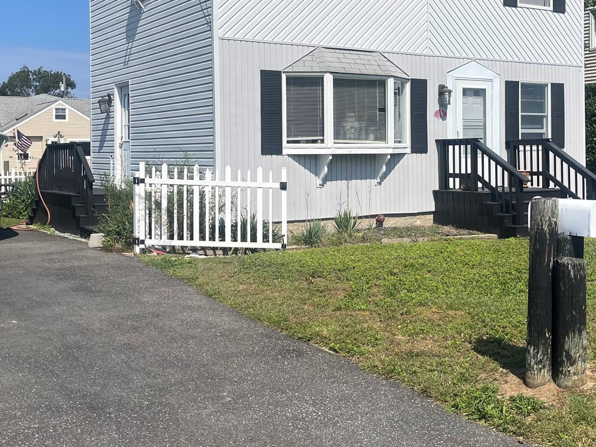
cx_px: 358
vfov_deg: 31.2
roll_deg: +1.2
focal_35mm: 46
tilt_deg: -0.9
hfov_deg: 41.1
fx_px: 792
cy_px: 143
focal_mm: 5.1
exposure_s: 1/5848
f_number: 1.6
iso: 50
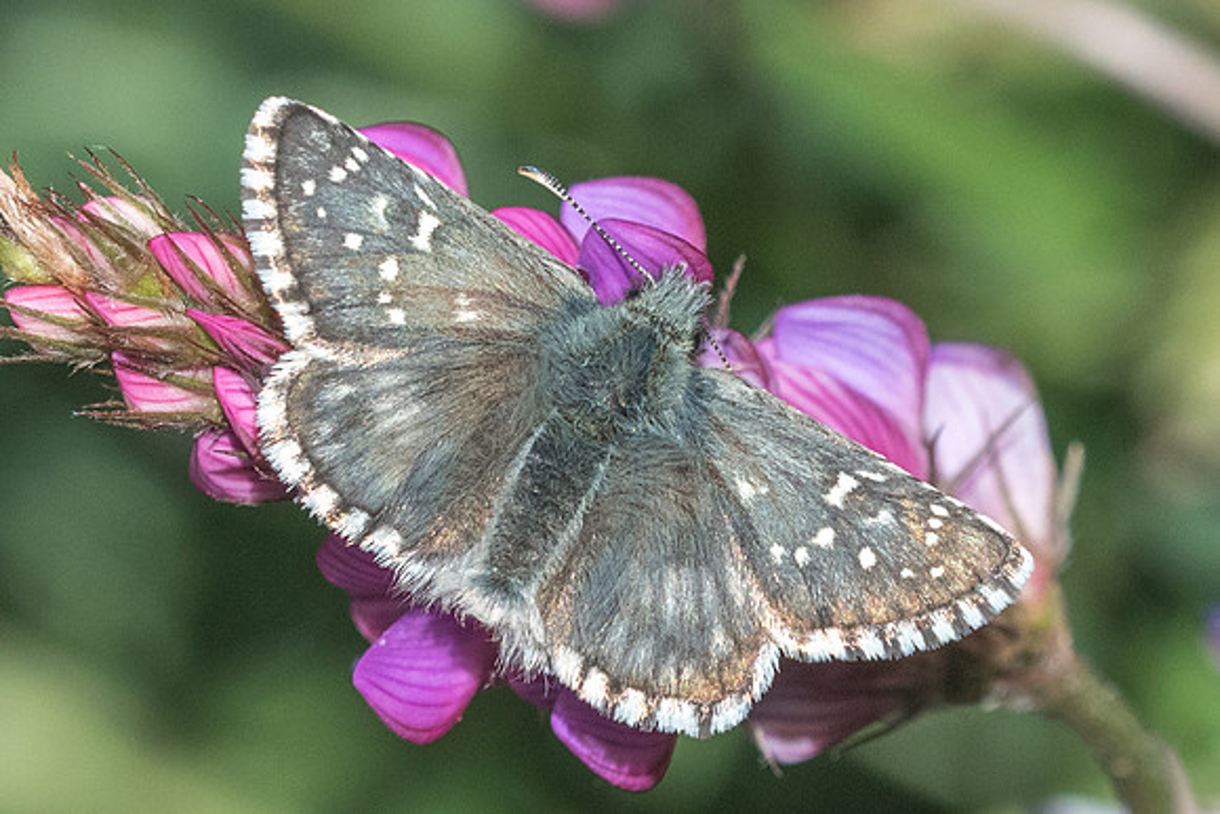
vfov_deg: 2.1
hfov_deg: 3.2
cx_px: 715
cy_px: 456
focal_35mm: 652
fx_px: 22088
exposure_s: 1/2000
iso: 800
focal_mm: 150
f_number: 8
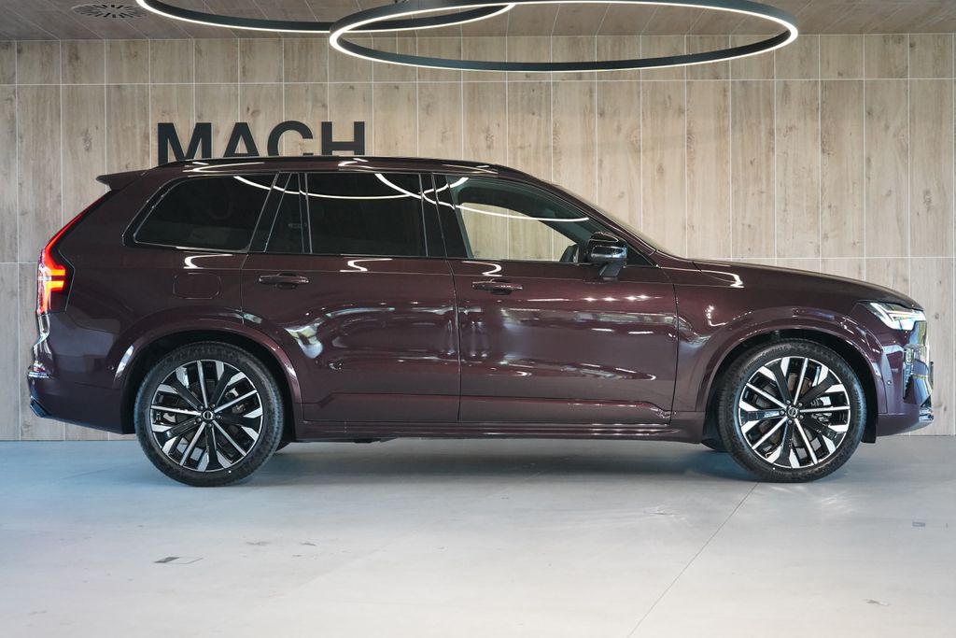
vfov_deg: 22.6
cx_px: 478
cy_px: 319
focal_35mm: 60
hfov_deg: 33.4
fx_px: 1593
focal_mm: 60
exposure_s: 1/160
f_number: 5
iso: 6400
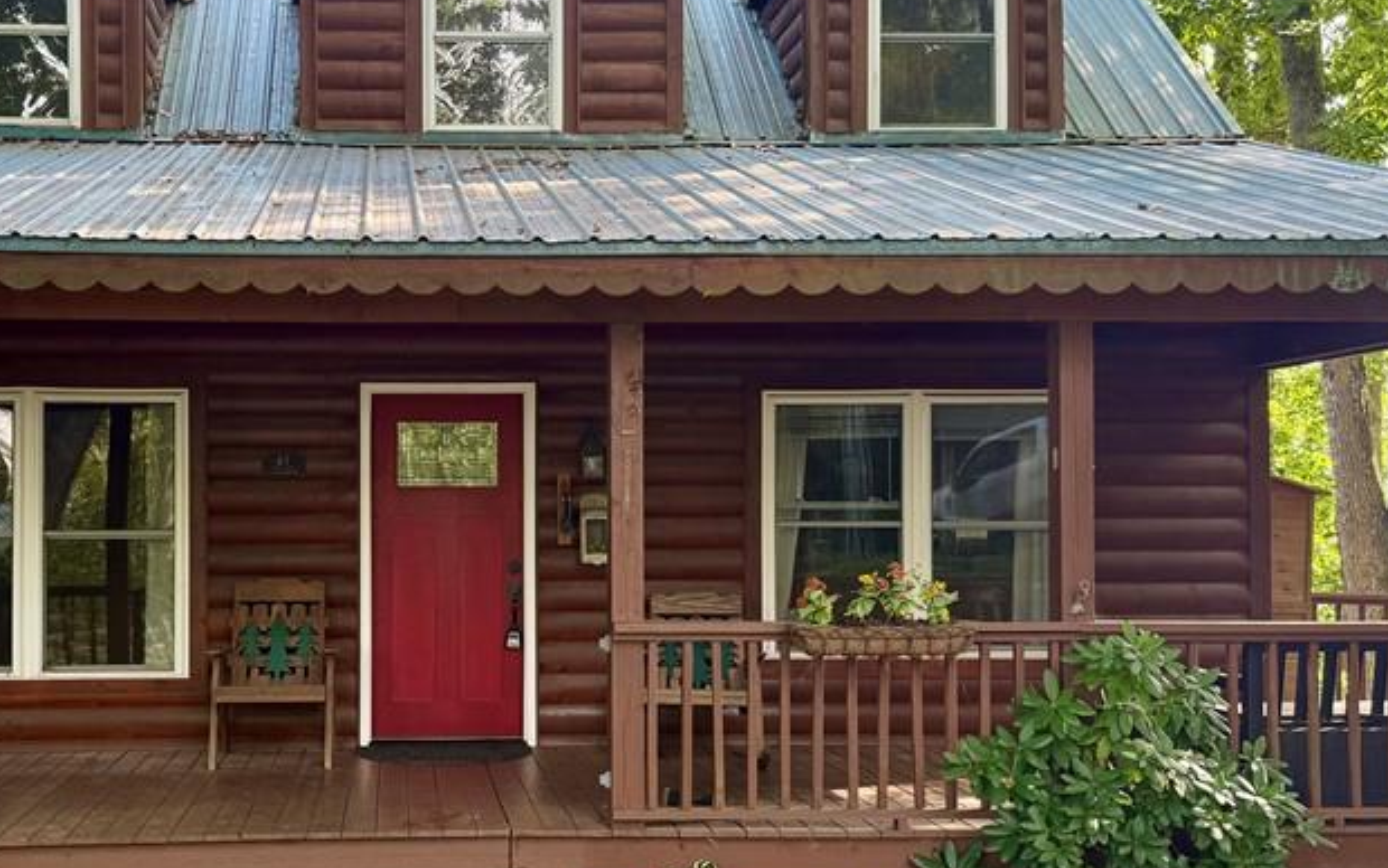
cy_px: 501
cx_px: 450
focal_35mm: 42
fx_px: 1589
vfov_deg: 30.5
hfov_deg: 46.4
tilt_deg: +2.1
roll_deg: +0.2
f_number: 1.78
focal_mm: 6.76
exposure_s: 1/122
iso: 100
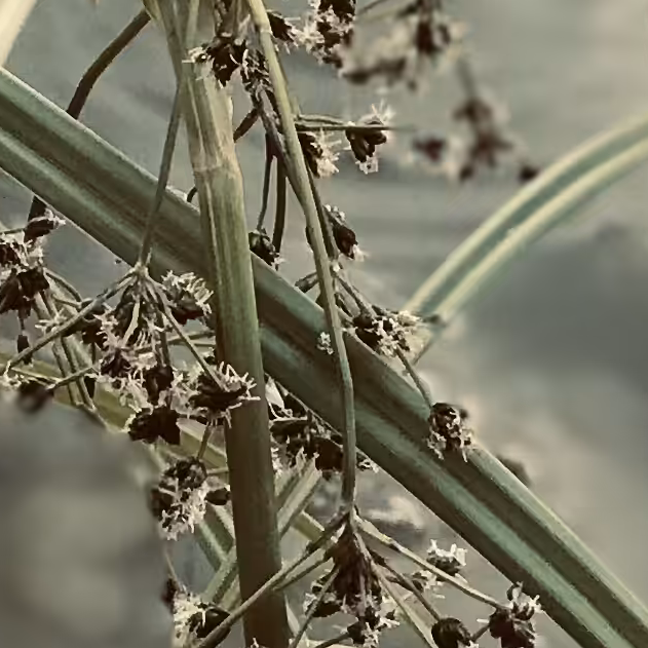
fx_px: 6820
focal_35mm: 322
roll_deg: +2.4
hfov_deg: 5.3
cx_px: -770
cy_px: -684
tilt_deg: -34.9
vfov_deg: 5.3
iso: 20
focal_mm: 6.6
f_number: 2.8
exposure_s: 1/119
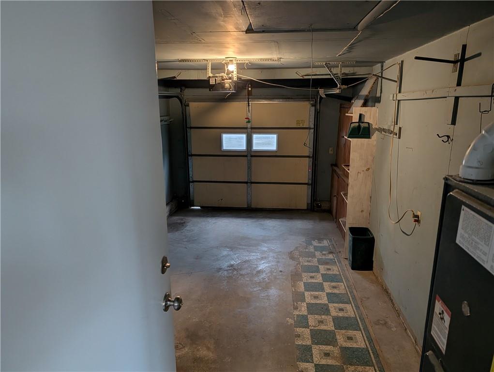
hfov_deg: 71.5
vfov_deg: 56.9
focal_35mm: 24
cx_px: 247
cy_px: 186
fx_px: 343
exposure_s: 1/22.4
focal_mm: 6.9
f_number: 1.68
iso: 27
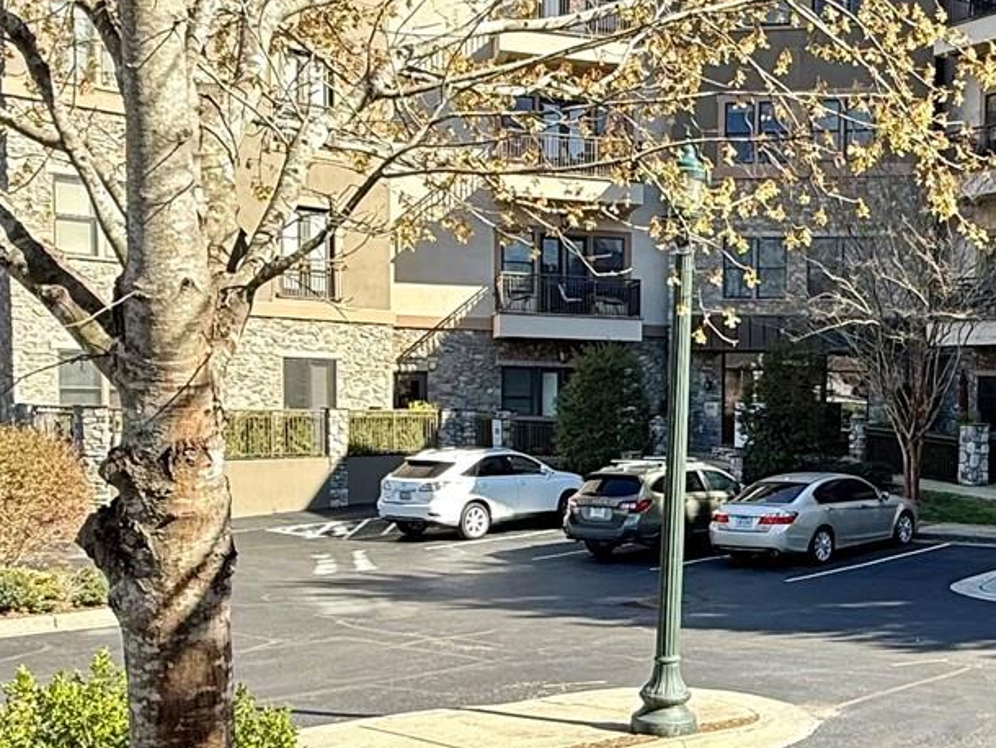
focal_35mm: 47
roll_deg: -0.8
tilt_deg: -4.7
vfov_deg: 30.7
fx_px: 1353
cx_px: 898
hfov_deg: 37.7
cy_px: 498
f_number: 2.2
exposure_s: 1/479
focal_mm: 2.22
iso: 50
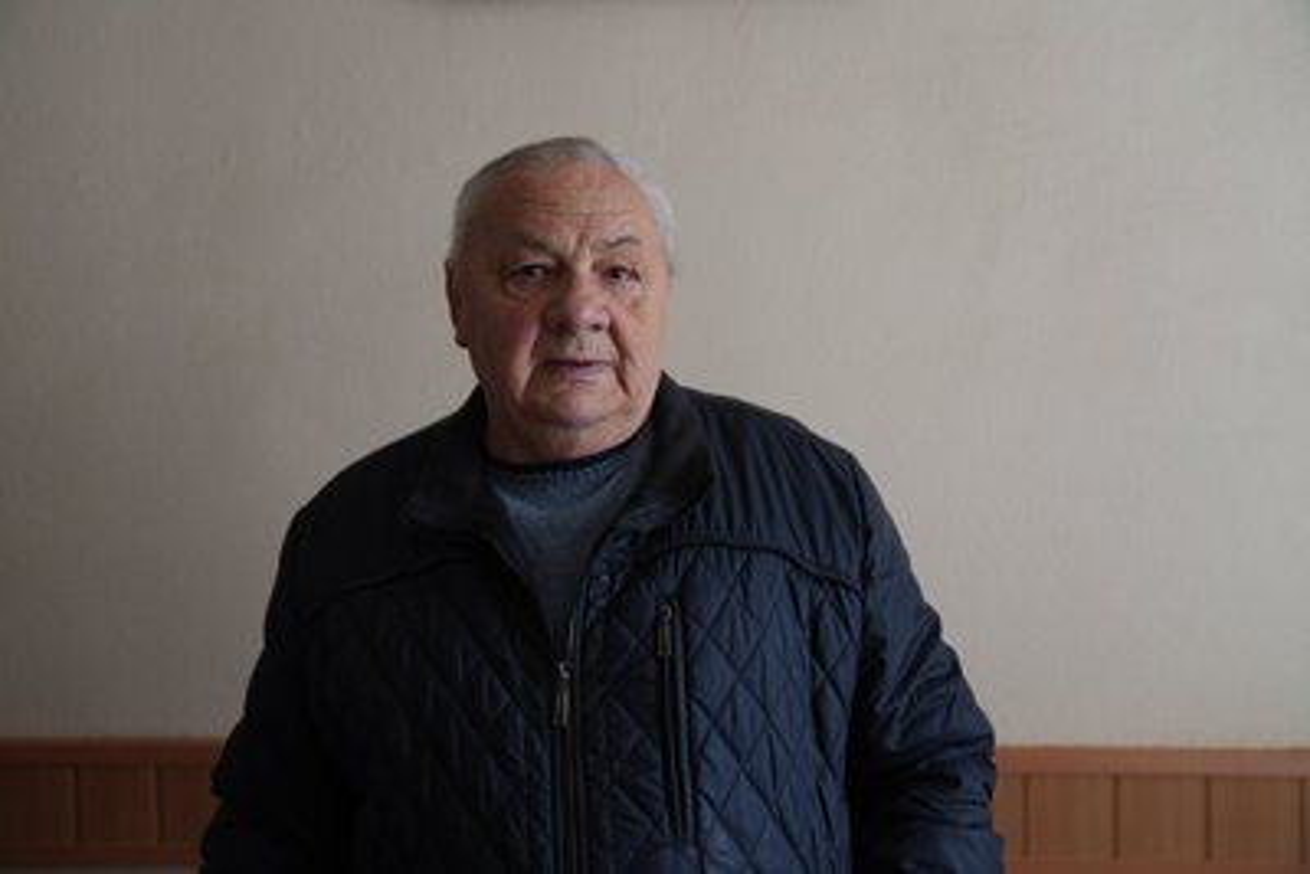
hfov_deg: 63.6
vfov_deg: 45.0
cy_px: 437
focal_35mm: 29
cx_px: 655
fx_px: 1056
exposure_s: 1/60
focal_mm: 29
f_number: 2.8
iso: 800
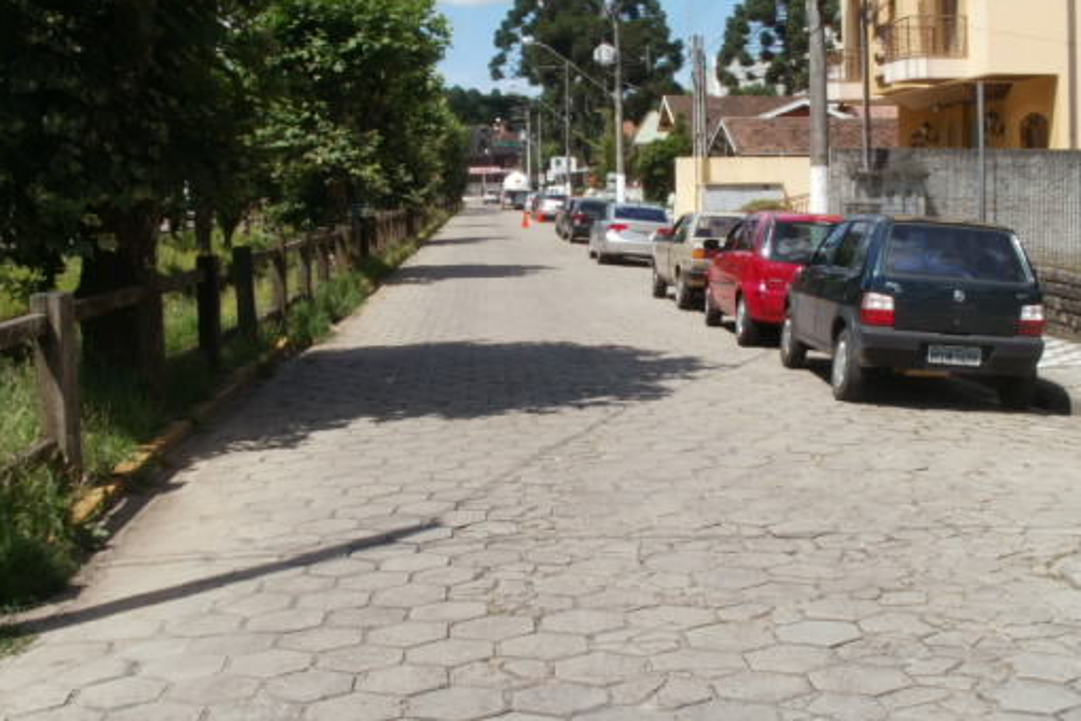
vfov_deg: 28.6
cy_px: 333
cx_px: 555
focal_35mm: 47
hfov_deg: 41.9
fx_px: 1411
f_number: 5.6
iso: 100
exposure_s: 1/500
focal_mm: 6.3
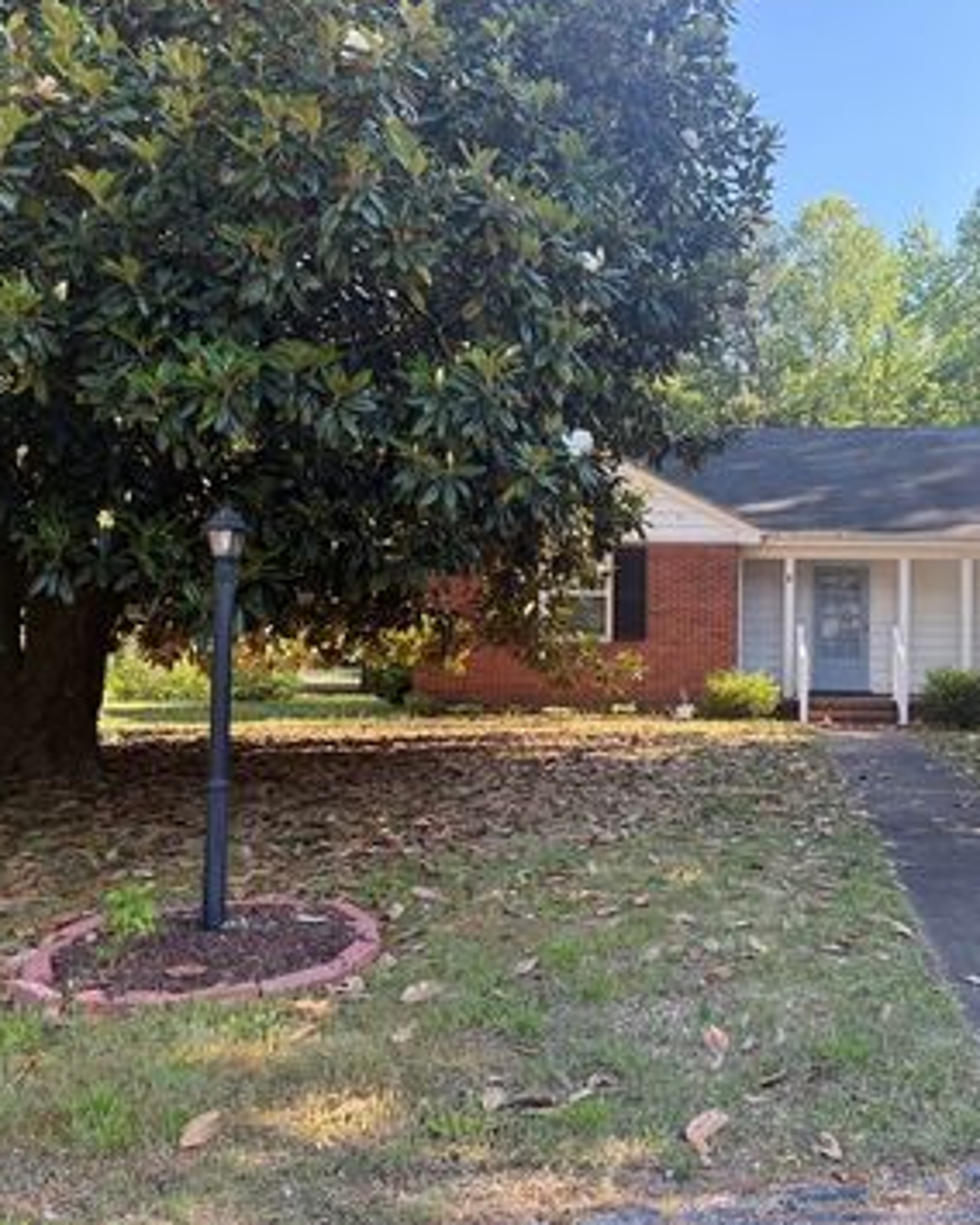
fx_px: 1196
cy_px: 599
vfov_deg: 54.2
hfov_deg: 43.1
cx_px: 738
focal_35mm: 33
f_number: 1.78
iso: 100
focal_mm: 6.76
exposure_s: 1/543
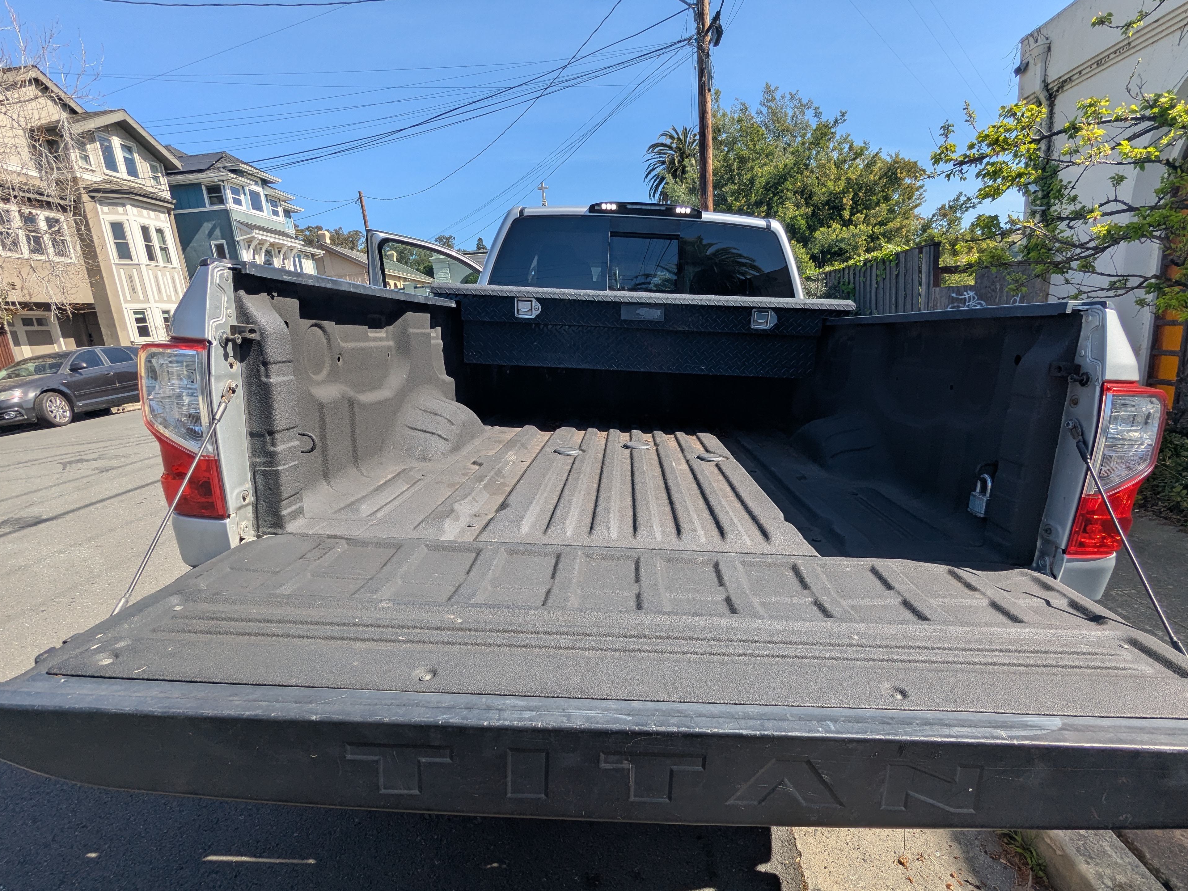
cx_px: 626
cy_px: 464
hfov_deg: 90.9
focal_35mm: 17
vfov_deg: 74.7
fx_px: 583
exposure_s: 1/1058
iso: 49
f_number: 2.2
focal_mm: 2.35
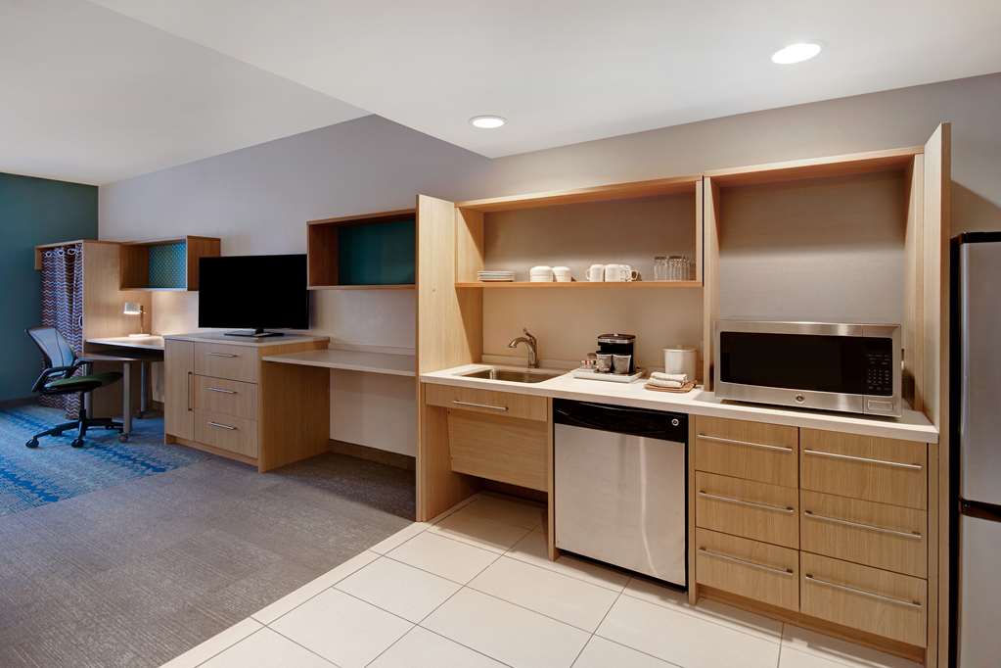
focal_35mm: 17
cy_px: 334
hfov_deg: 92.4
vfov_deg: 69.7
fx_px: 480
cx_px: 500
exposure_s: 1/13
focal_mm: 11.5
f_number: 7.1
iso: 250
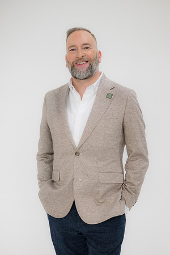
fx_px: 602
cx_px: 85
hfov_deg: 16.1
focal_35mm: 85
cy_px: 128
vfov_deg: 23.9
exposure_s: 1/125
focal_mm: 85
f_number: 2.8
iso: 400
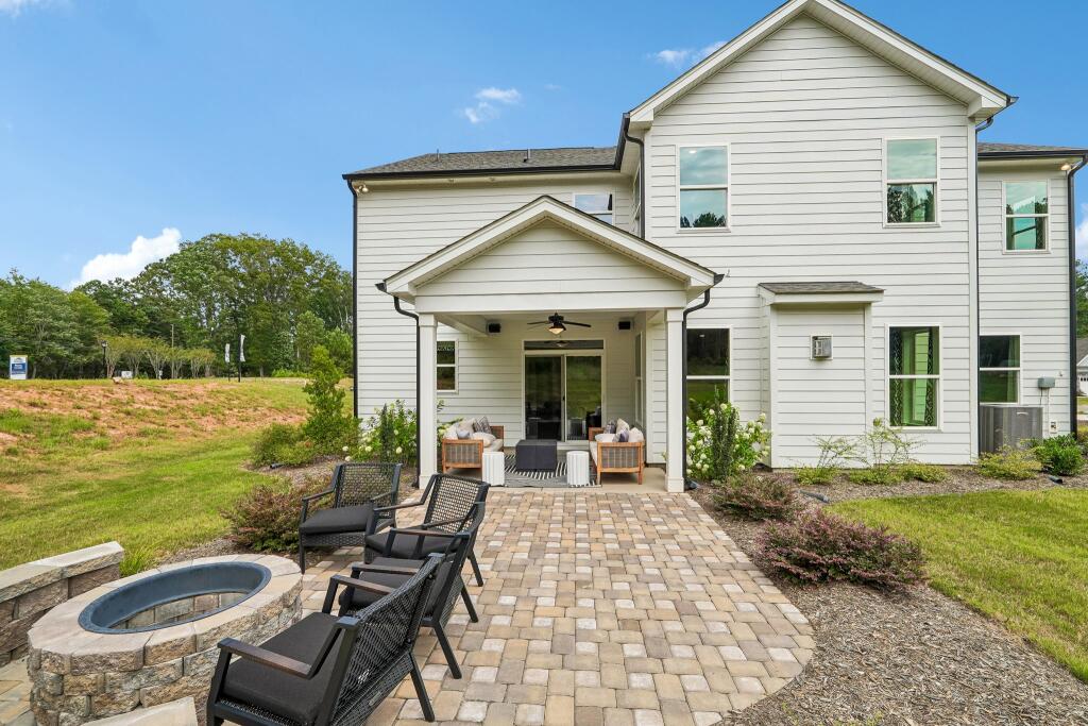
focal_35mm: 15
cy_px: 363
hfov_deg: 100.4
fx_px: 453
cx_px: 544
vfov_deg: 77.3
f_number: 8
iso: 100
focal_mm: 10
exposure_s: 1/125
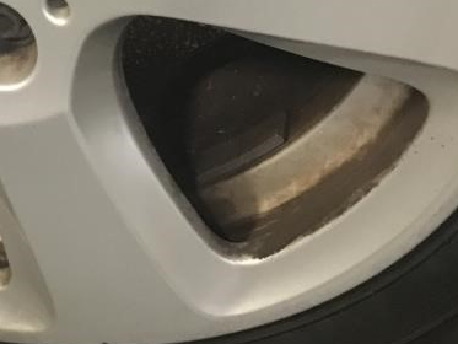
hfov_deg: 19.5
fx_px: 1271
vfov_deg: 14.6
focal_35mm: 96
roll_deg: -4.0
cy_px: -140
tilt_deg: -35.8
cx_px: -60
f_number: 1.8
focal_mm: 3.99
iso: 100
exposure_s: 1/12
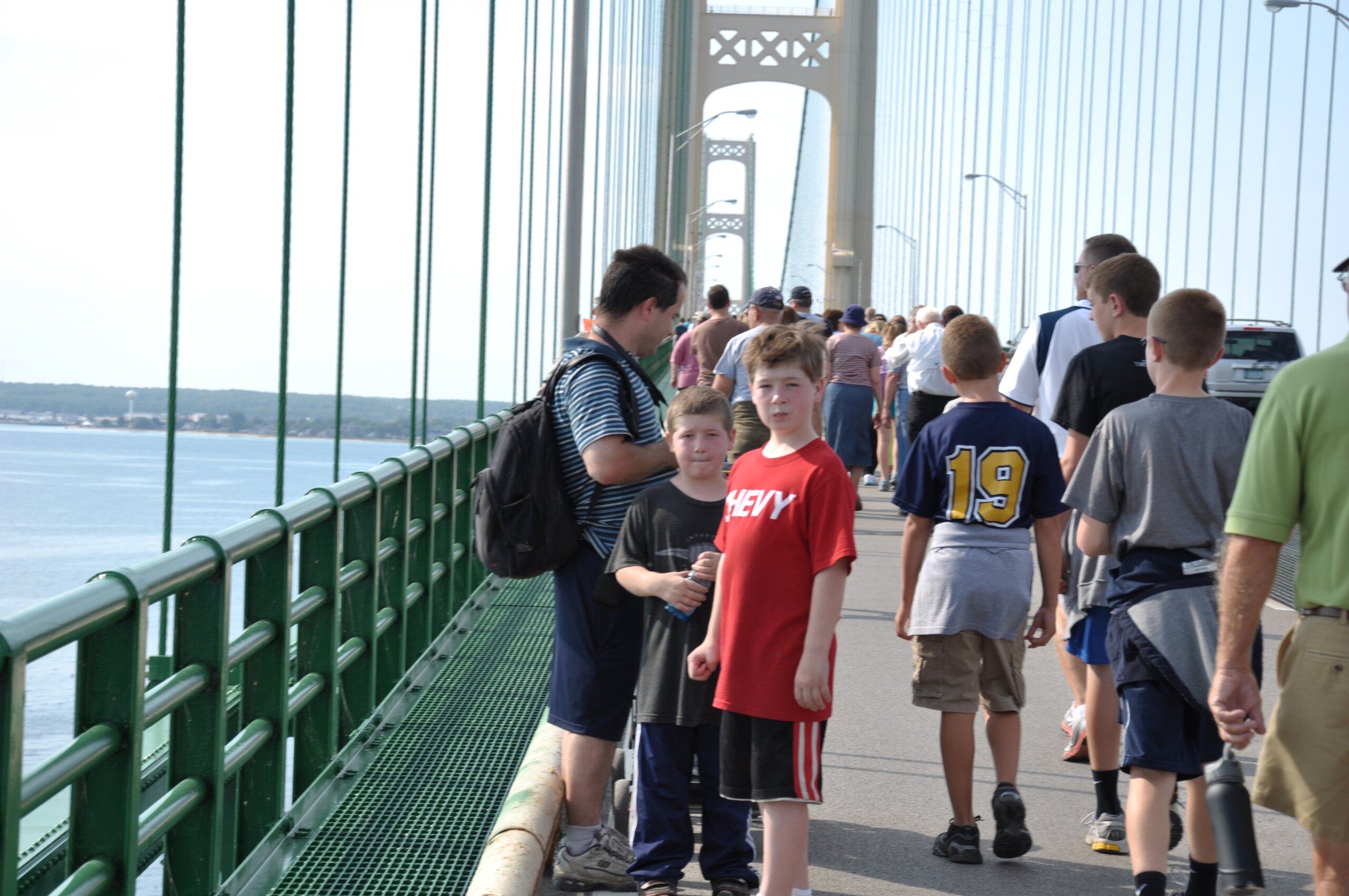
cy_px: 448
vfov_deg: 13.8
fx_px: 3705
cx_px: 674
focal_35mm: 99
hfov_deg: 20.6
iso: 100
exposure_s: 1/200
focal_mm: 66
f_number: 9
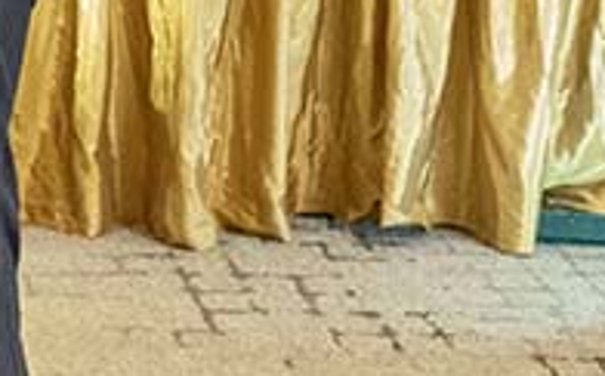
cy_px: -576
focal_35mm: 145
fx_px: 2388
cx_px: -414
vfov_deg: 8.2
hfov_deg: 13.3
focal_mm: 29
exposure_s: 1/200
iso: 20000
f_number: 6.3
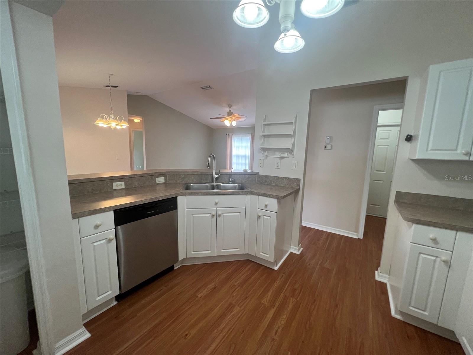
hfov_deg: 106.2
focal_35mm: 13
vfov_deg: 89.9
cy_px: 178
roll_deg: -1.9
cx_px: 236
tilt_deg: -7.1
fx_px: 178
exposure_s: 1/120
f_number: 1.8
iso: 160
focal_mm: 1.57
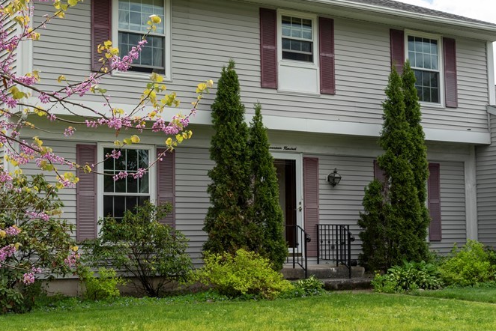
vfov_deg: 23.0
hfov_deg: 33.8
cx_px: 189
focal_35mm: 59
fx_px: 813
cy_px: 170
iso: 400
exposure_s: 1/250
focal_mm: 36
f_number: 11
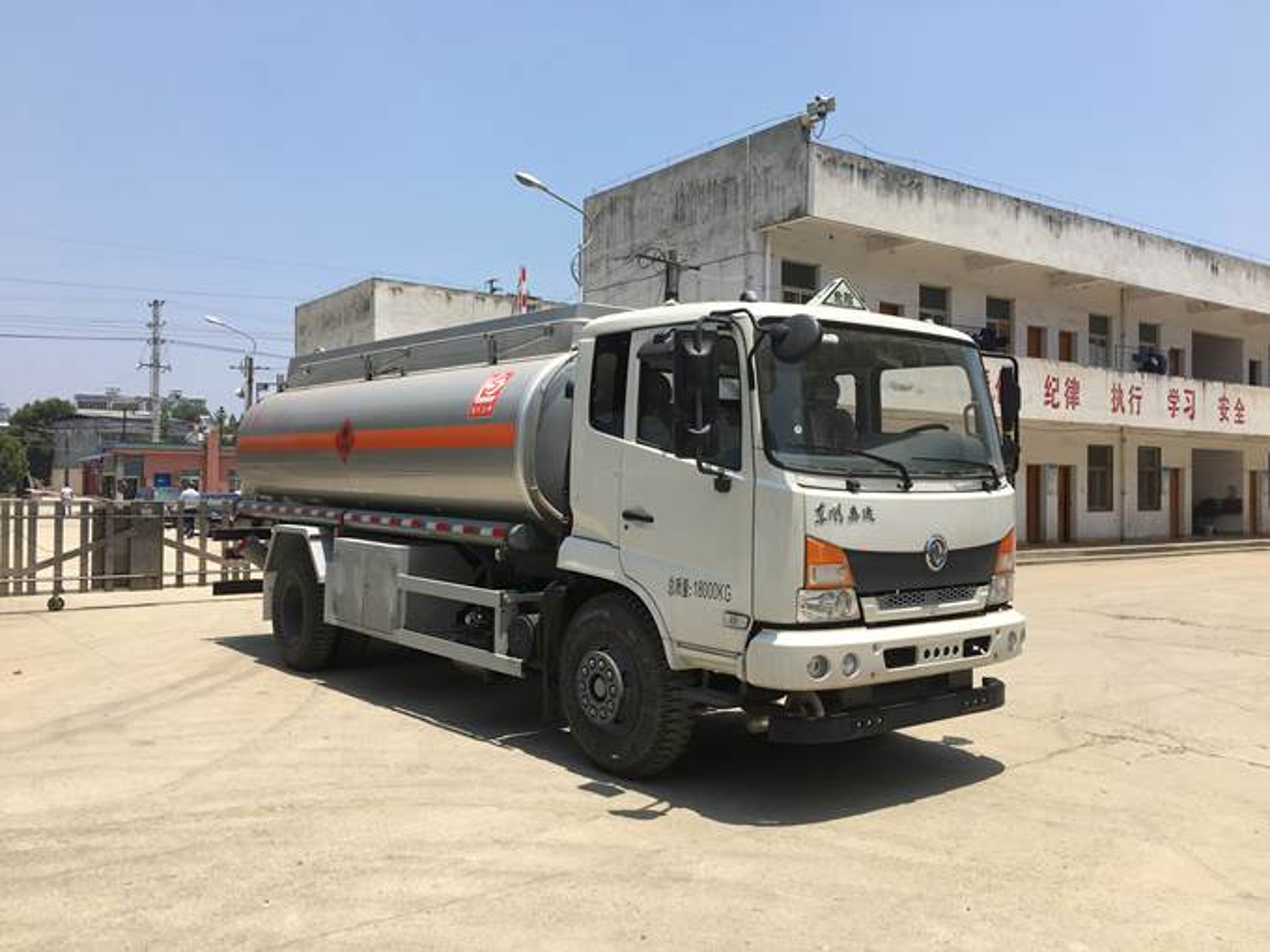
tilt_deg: +1.0
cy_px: 476
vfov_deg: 48.2
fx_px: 1064
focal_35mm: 29
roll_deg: +0.0
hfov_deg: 61.7
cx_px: 635
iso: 25
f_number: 2.2
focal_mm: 4.15
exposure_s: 1/1508
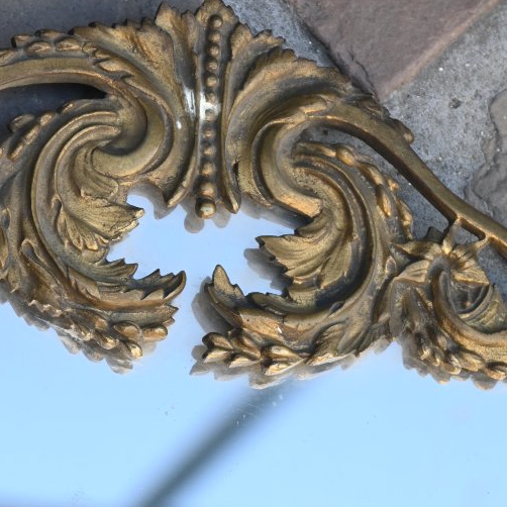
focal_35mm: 271
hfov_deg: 6.5
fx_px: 4491
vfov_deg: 6.4
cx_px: 176
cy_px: 535
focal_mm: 89
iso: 400
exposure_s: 1/250
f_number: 5.6
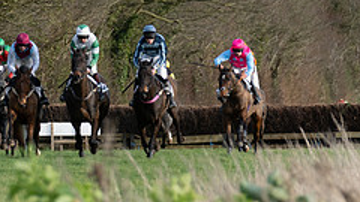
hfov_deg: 3.1
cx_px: 69
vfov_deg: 1.8
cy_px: 51
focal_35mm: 686
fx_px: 6548
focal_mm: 181
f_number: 4
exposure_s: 1/1600
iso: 400
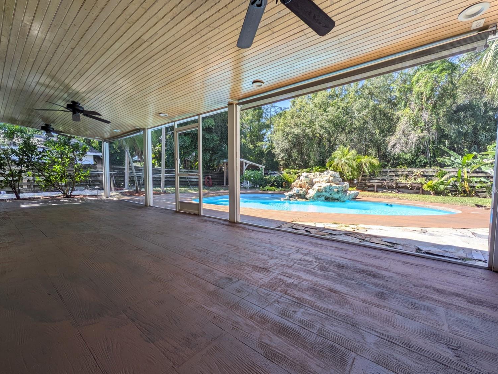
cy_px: 190
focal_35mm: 15
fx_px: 216
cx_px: 249
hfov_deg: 98.2
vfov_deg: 81.7
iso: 49
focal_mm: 1.83
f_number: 2.2
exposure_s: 1/349
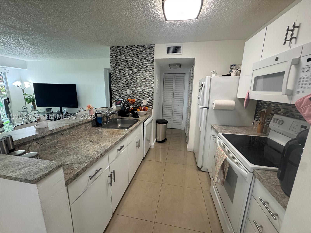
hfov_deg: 102.1
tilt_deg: -12.4
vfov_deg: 85.7
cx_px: 156
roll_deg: -1.8
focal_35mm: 14
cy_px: 116
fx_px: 126
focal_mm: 2.22
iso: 320
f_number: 2.2
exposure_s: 1/120
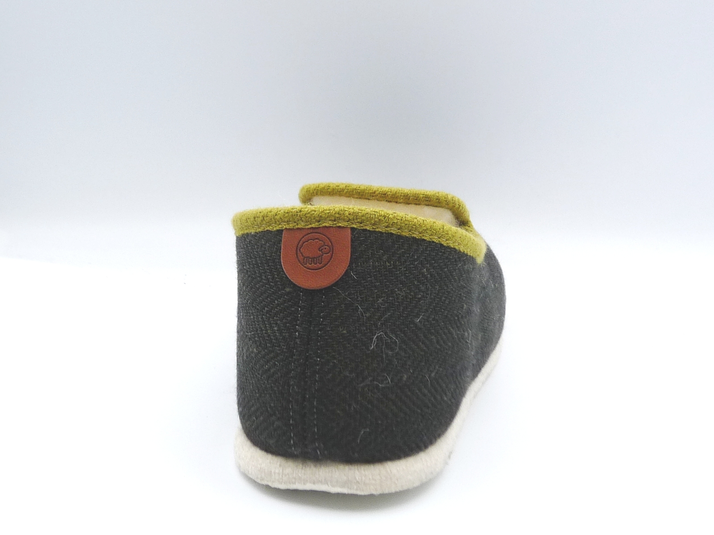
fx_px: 1011
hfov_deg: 38.9
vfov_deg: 29.7
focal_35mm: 49
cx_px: 357
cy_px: 268
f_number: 4
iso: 100
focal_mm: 4.8
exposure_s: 1/250
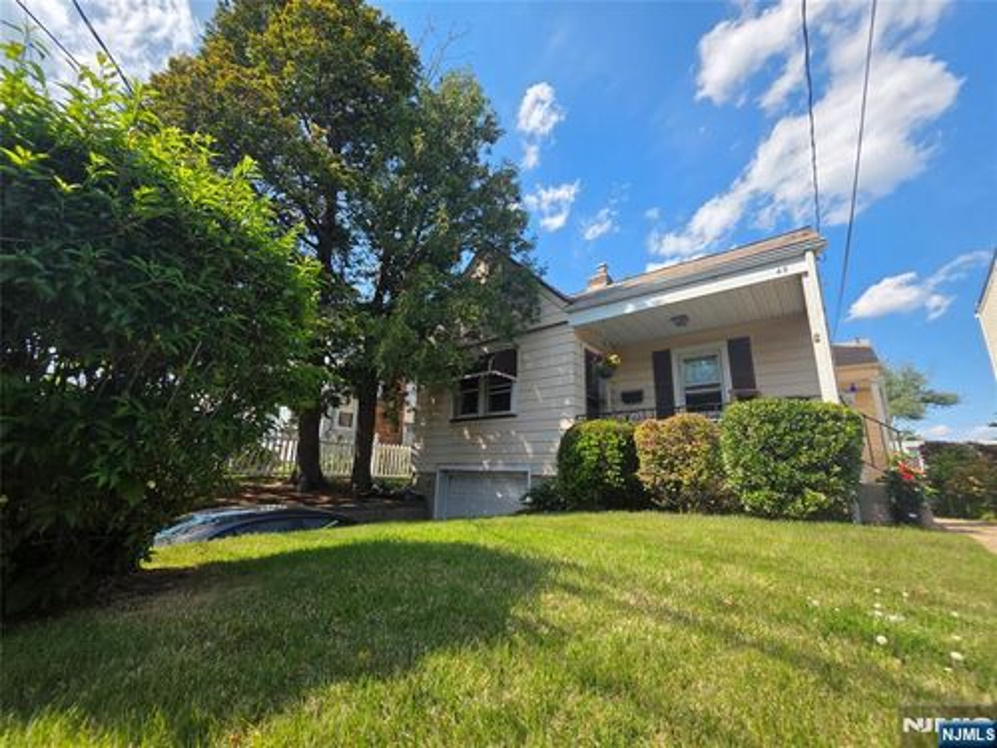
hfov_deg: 106.2
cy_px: 374
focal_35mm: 13
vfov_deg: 89.9
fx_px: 374
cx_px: 498
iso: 40
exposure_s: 1/1461
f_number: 1.9
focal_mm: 2.2
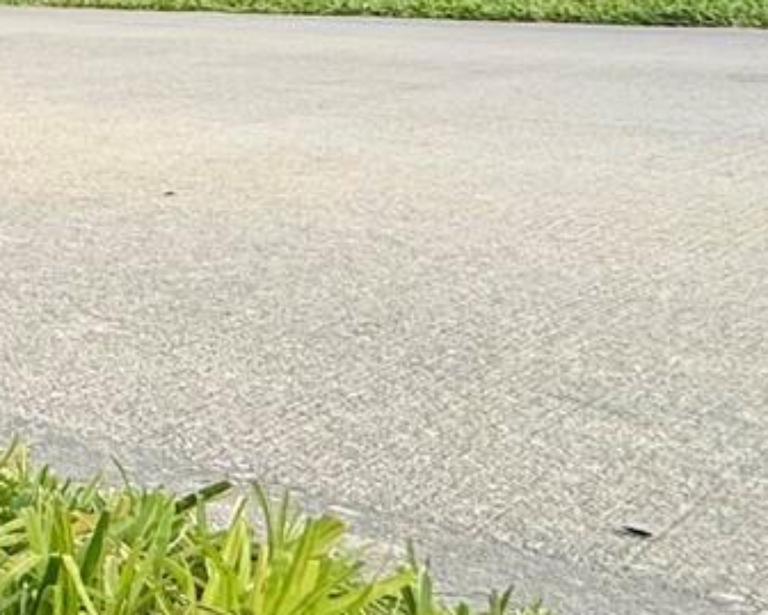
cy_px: -155
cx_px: -830
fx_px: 1478
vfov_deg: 21.5
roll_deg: +1.9
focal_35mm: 65
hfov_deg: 17.9
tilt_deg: +6.7
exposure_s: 1/901
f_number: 2.2
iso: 50
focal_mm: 2.22
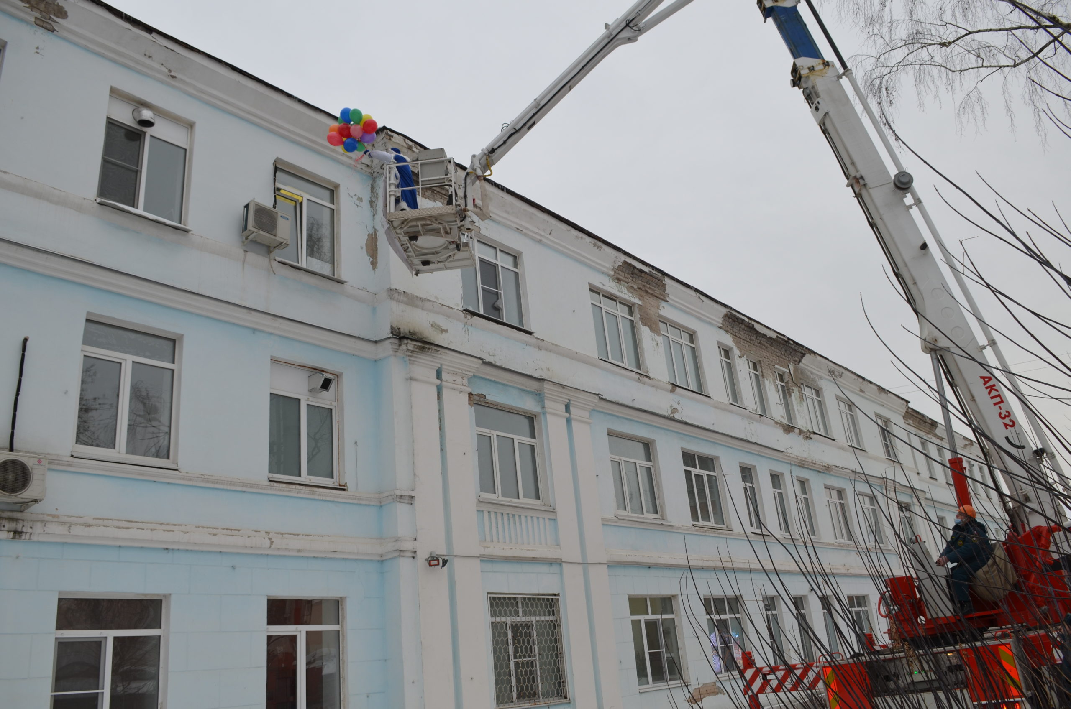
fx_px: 802
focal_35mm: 27
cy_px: 354
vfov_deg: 47.7
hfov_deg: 67.5
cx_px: 536
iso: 200
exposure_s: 1/200
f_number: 7.1
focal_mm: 18
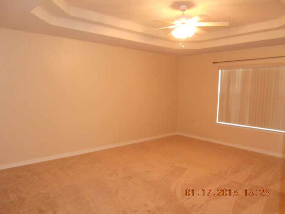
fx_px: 214
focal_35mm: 26
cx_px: 142
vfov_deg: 53.1
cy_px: 107
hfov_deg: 67.3
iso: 250
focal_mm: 4.6
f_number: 3.2
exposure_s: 1/25
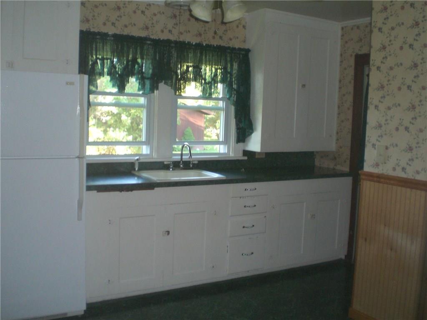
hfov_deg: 49.0
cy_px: 160
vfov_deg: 37.7
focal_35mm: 38
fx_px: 469
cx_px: 214
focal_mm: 6.3
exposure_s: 1/30
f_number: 3.1
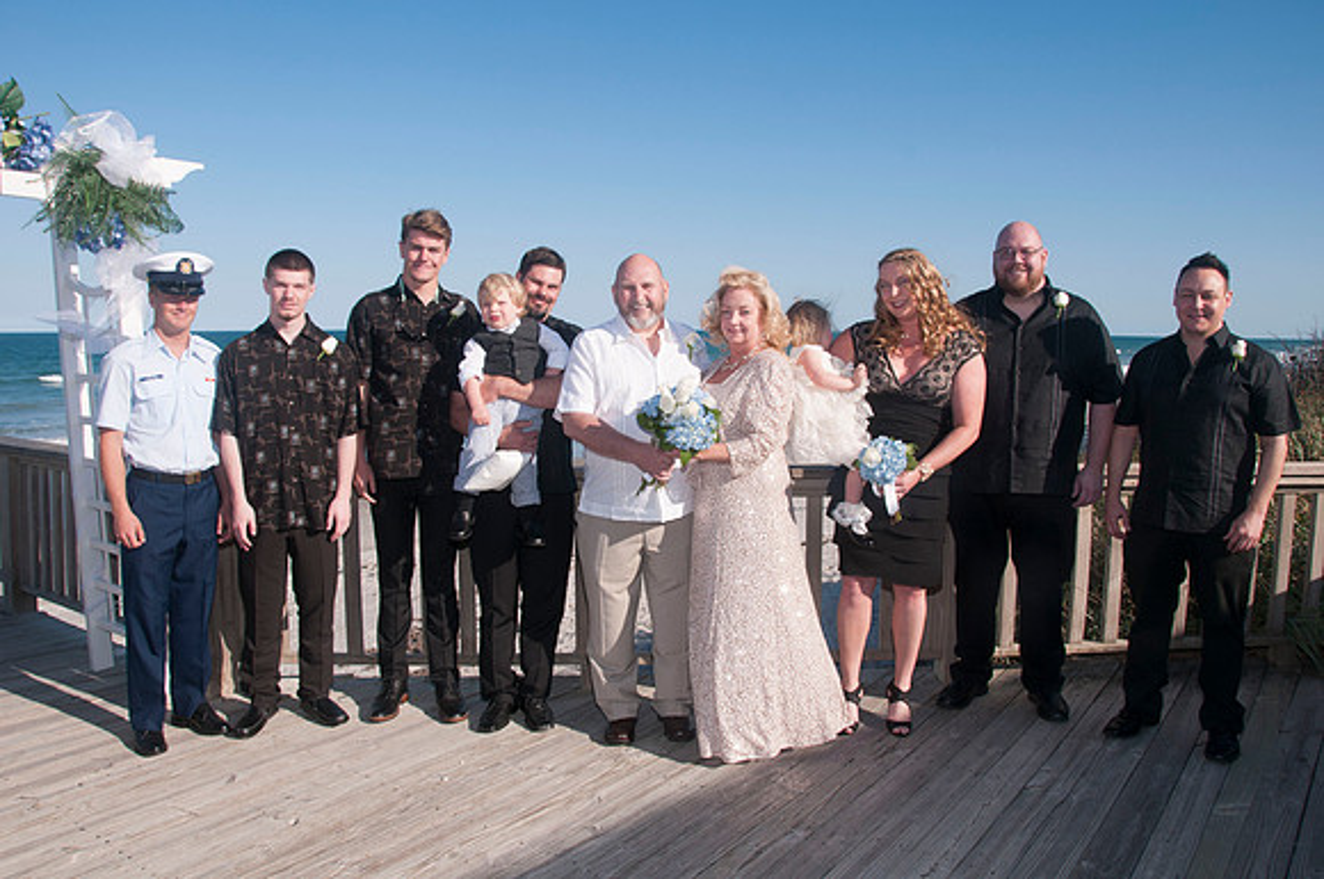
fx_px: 992
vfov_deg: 47.8
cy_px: 440
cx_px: 662
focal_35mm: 27
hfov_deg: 67.5
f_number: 11
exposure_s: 1/250
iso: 100
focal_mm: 18
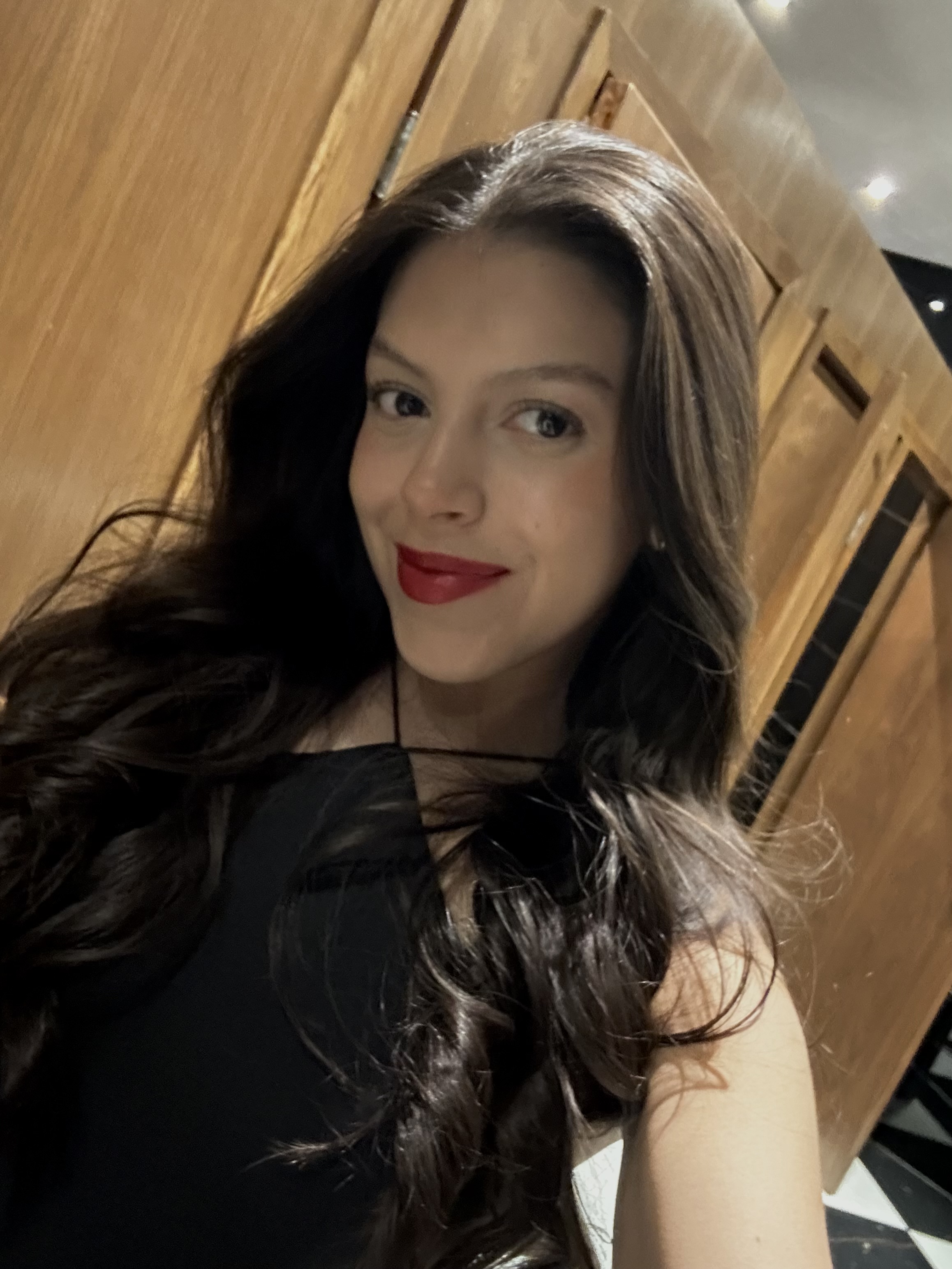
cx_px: 476
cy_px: 634
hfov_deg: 46.8
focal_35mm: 30
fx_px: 1100
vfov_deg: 60.0
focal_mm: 2.69
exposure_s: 1/15
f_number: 1.9
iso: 800
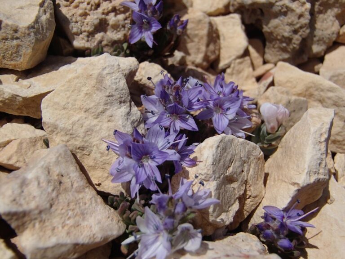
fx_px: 369
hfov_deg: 50.1
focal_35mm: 37
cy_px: 130
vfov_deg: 38.7
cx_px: 172
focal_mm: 6.64
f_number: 13
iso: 100
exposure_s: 1/250
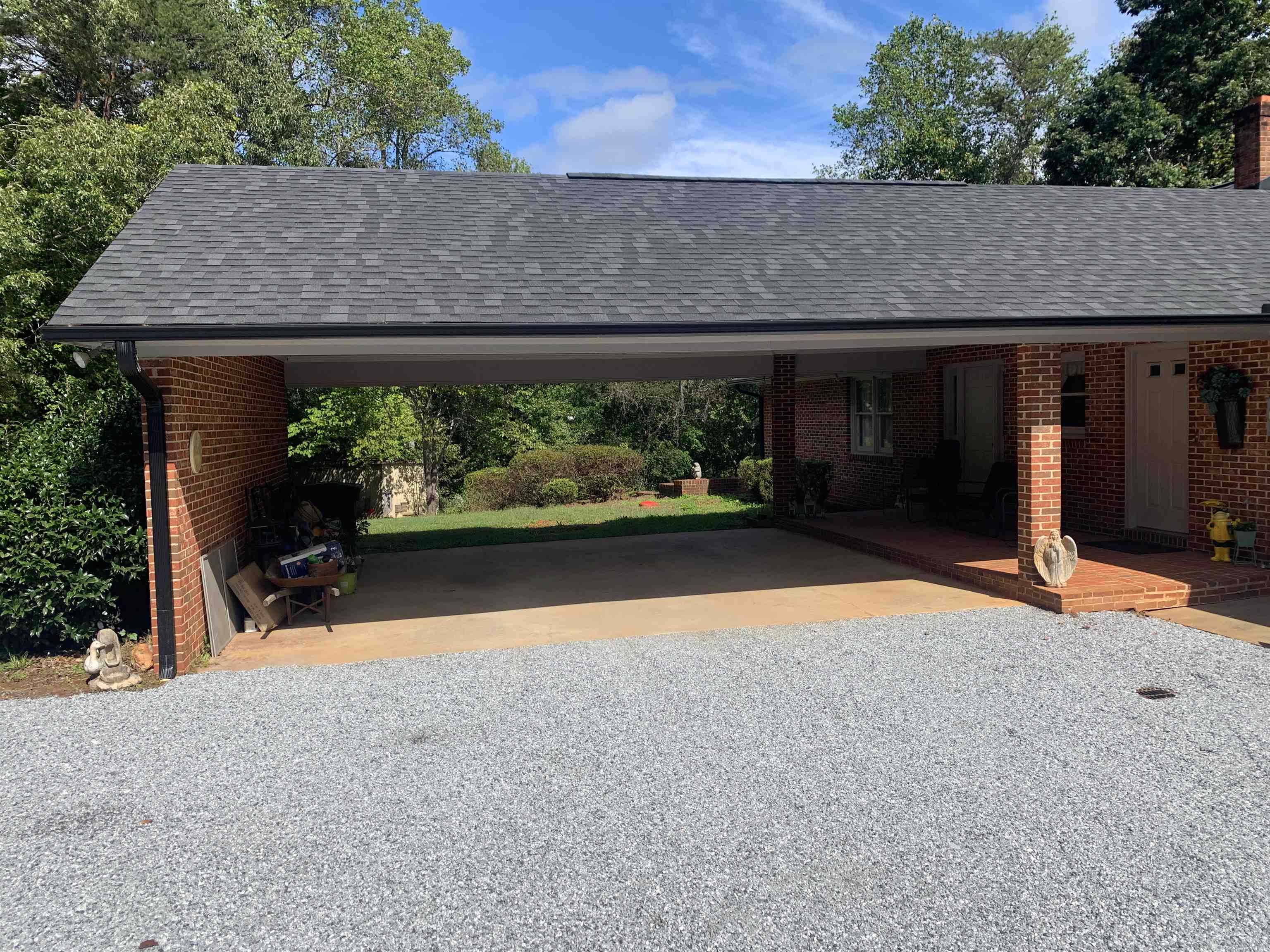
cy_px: 476
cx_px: 635
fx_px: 954
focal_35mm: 26
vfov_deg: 53.1
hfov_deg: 67.3
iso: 25
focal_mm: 4.25
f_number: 1.8
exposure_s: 1/2545
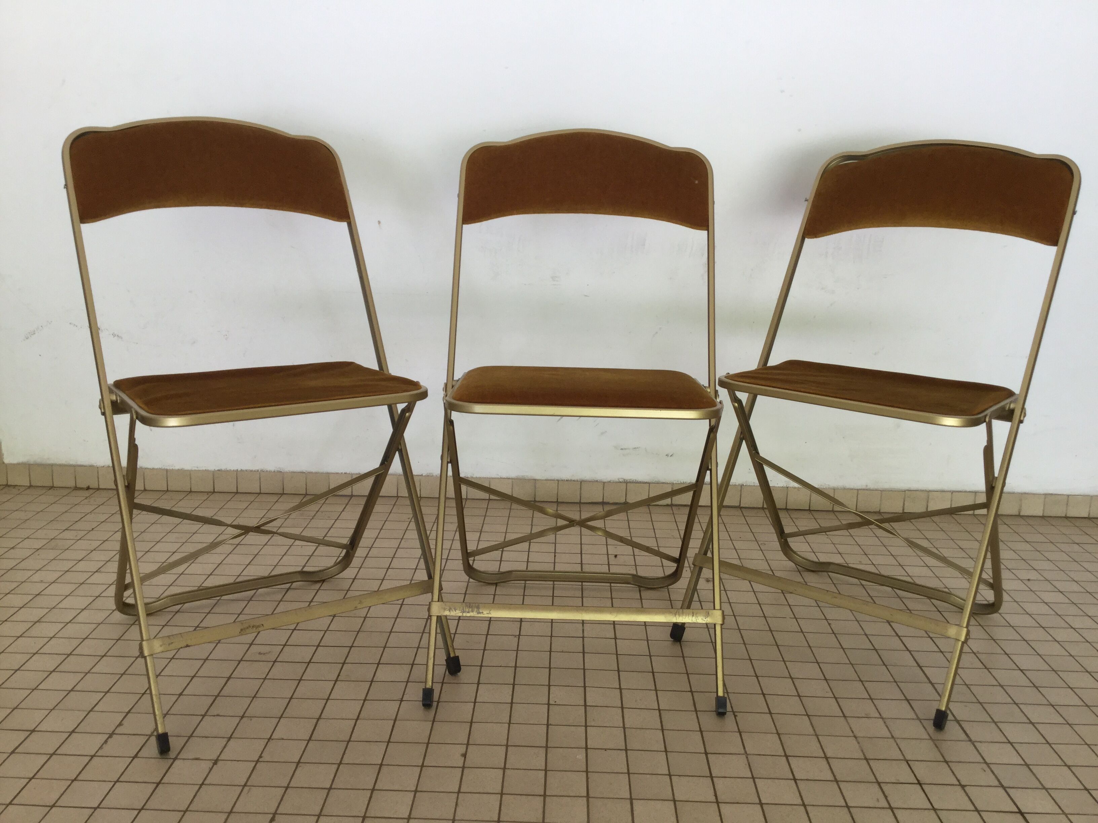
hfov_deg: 58.4
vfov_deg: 45.4
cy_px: 412
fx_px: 983
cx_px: 549
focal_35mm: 31
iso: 40
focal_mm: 3.3
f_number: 2.4
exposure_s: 1/33
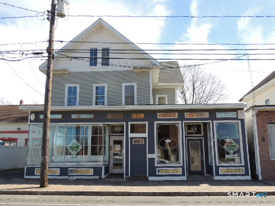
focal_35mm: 33
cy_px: 103
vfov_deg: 42.9
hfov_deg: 55.4
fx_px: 262
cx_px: 138
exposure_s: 1/640
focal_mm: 5.8
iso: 100
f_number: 3.2
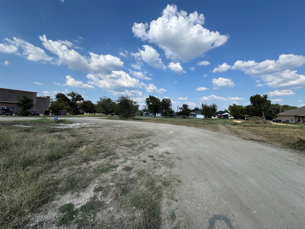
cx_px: 152
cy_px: 114
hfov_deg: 102.1
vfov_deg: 85.7
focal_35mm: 14
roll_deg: -1.8
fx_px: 123
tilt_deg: -1.0
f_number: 2.2
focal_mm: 2.22
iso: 50
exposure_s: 1/2415
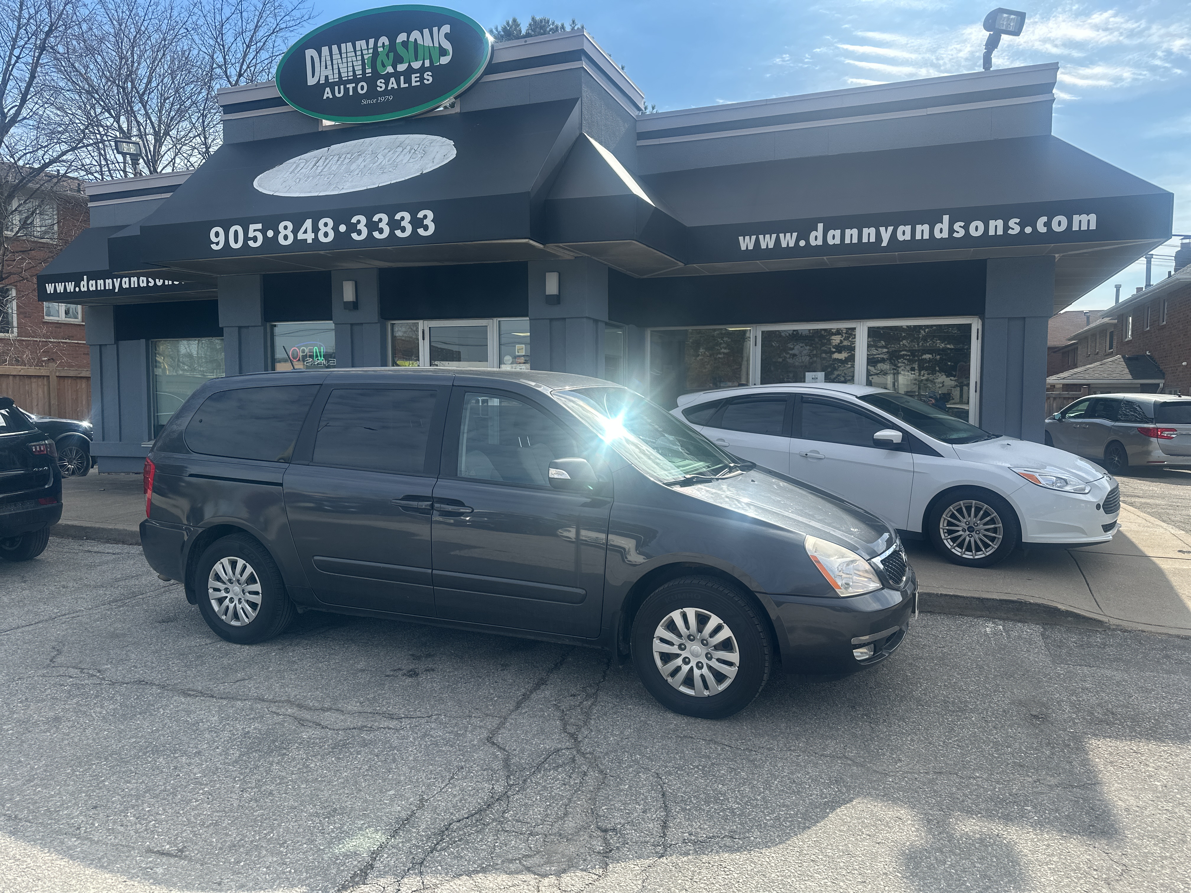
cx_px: 596
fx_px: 826
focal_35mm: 24
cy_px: 446
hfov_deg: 71.6
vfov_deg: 56.8
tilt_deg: -3.8
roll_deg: -0.6
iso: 80
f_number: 1.78
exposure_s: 1/2660
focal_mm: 6.86
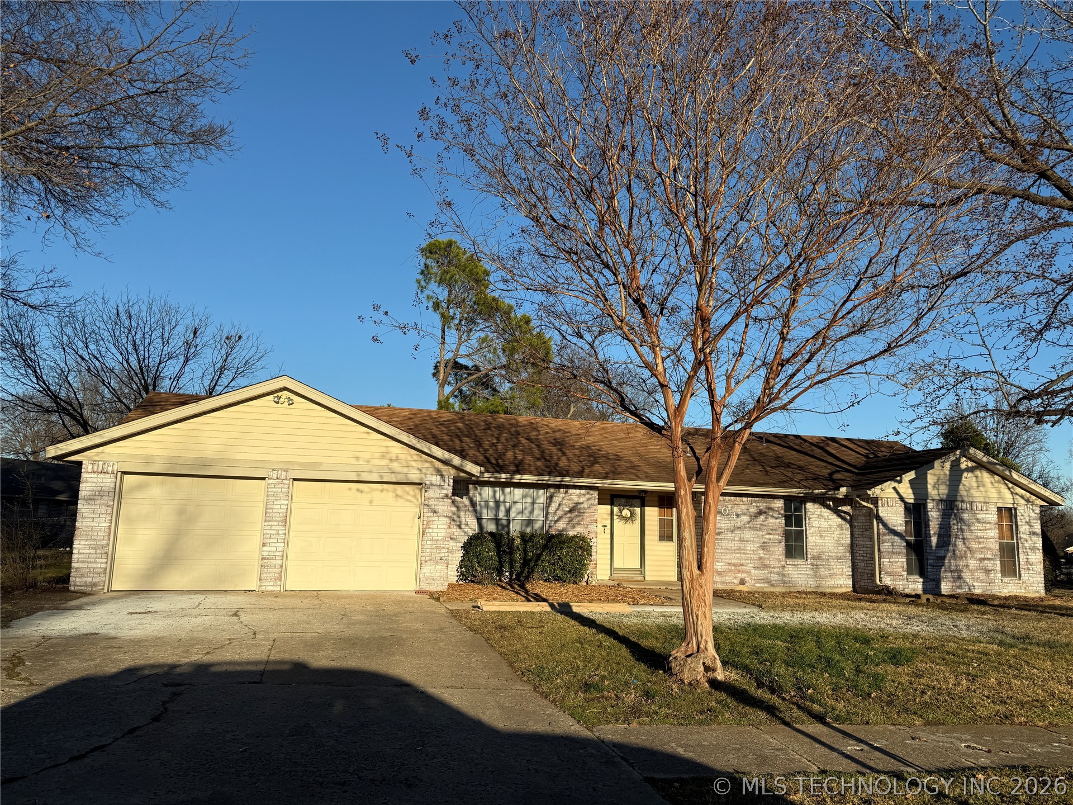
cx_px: 536
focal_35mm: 24
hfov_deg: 71.6
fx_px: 744
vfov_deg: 56.8
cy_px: 402
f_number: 1.78
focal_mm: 6.76
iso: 80
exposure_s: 1/5319
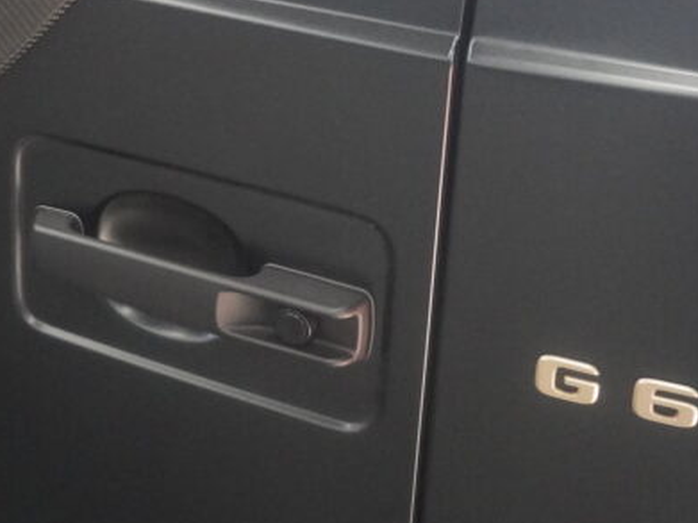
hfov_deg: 23.8
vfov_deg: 18.3
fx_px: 1572
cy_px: -28
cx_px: -21
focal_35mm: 78
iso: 12800
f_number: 4.5
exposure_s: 1/160
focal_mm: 31
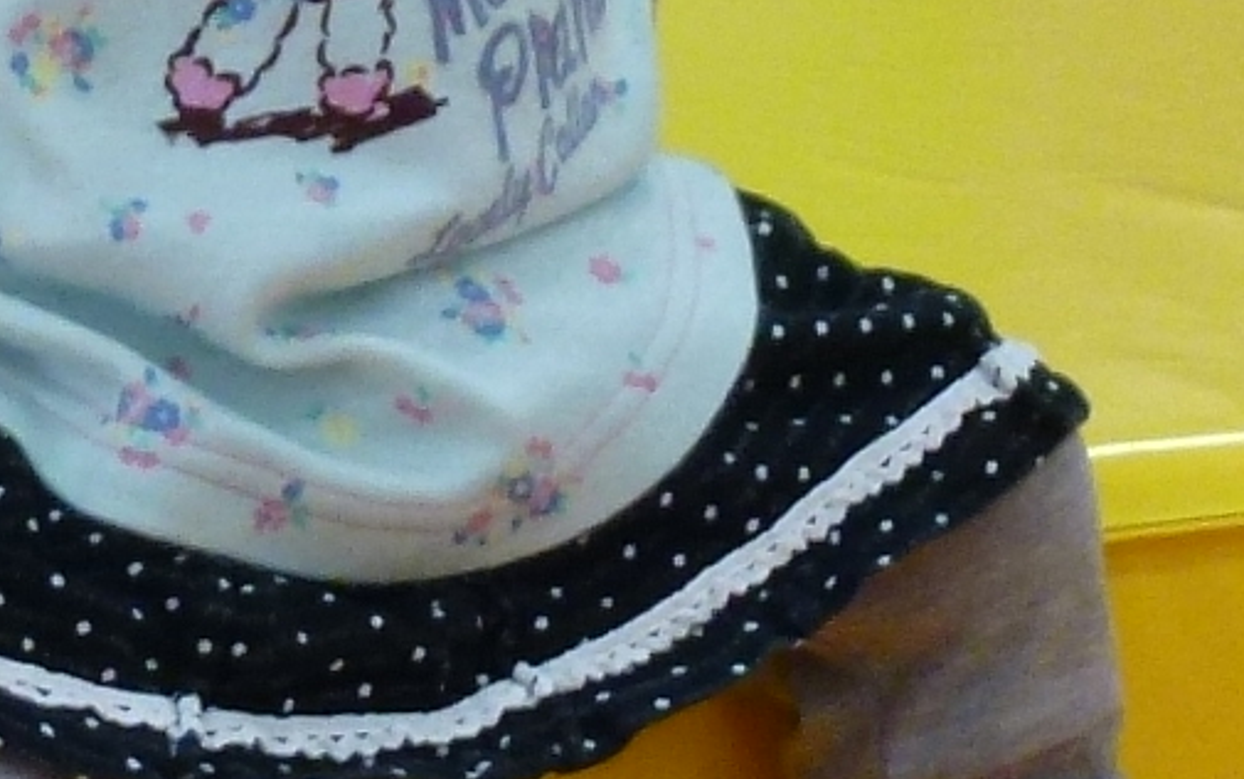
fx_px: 13837
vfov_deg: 3.2
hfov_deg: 5.1
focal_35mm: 408
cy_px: 148
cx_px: 241
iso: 200
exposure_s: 1/30
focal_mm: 13.6
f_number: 4.7
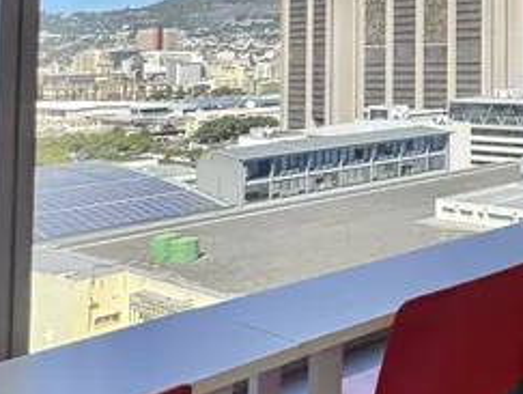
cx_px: 852
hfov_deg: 25.4
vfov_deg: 29.8
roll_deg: +1.5
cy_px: 13
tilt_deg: +1.7
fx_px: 696
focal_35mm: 46
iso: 40
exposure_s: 1/100
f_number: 2.2
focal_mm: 2.22
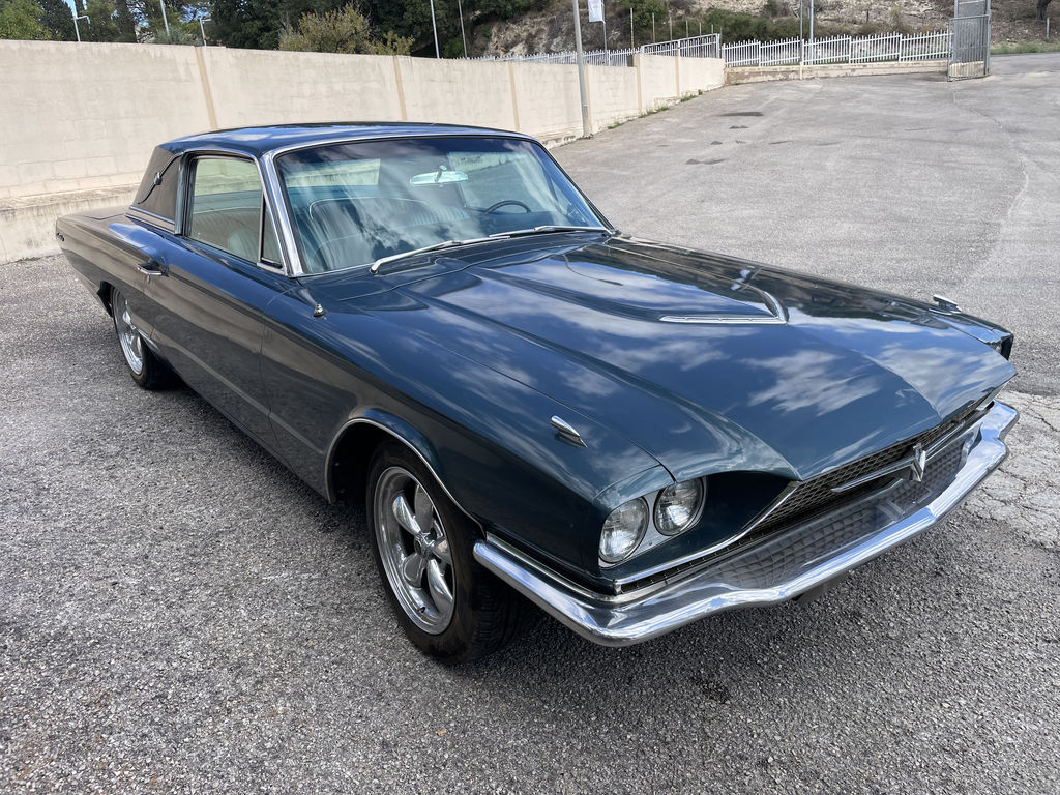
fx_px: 796
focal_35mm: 26
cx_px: 530
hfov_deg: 67.3
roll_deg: +7.1
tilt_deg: -18.5
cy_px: 398
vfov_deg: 53.1
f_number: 1.6
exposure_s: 1/1416
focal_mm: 4.2
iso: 32
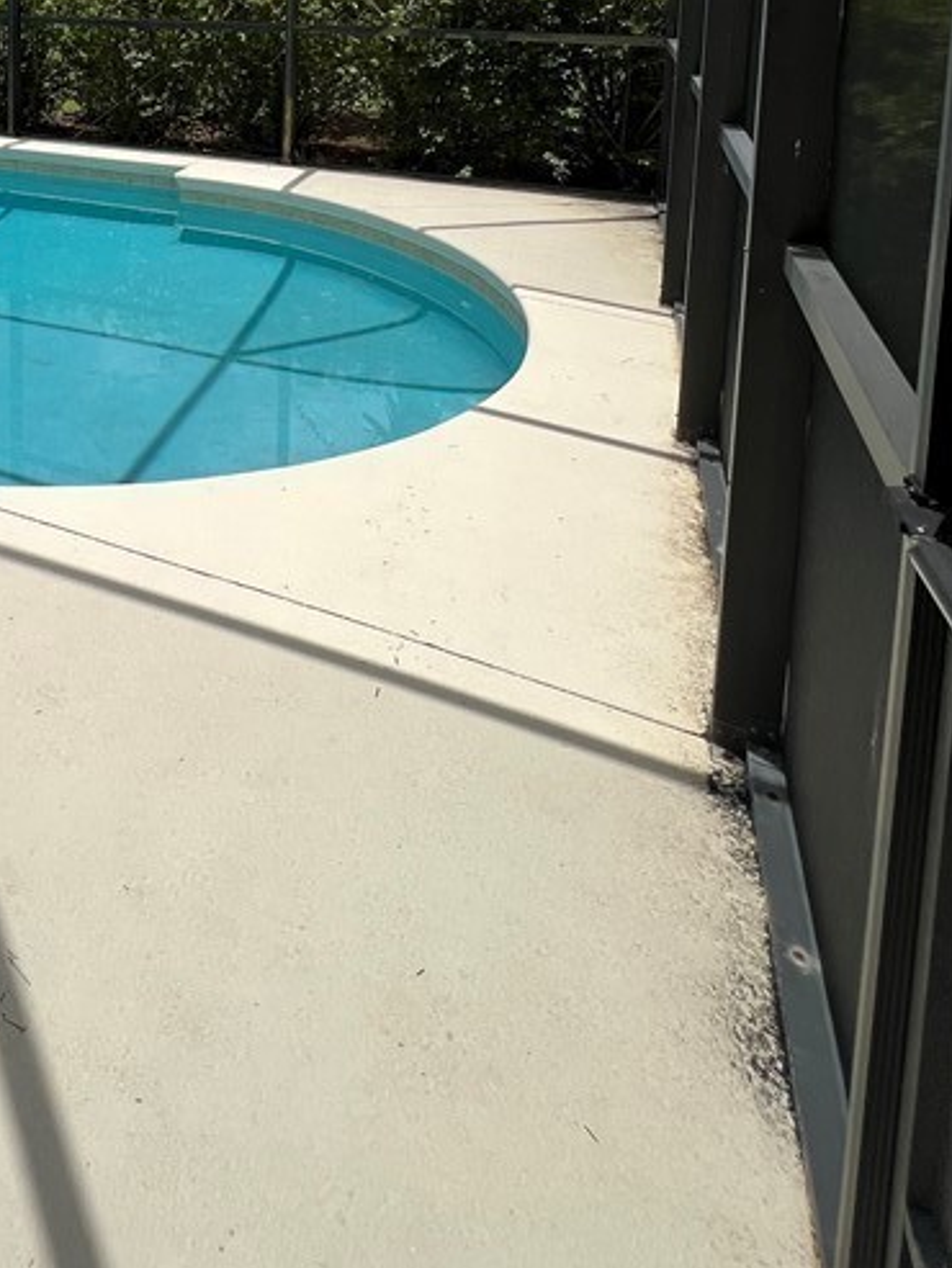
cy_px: 54
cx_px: -28
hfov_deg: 43.1
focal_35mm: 27
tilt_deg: -5.1
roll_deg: +0.8
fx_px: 990
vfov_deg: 53.9
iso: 32
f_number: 1.8
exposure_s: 1/2179
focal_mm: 1.57
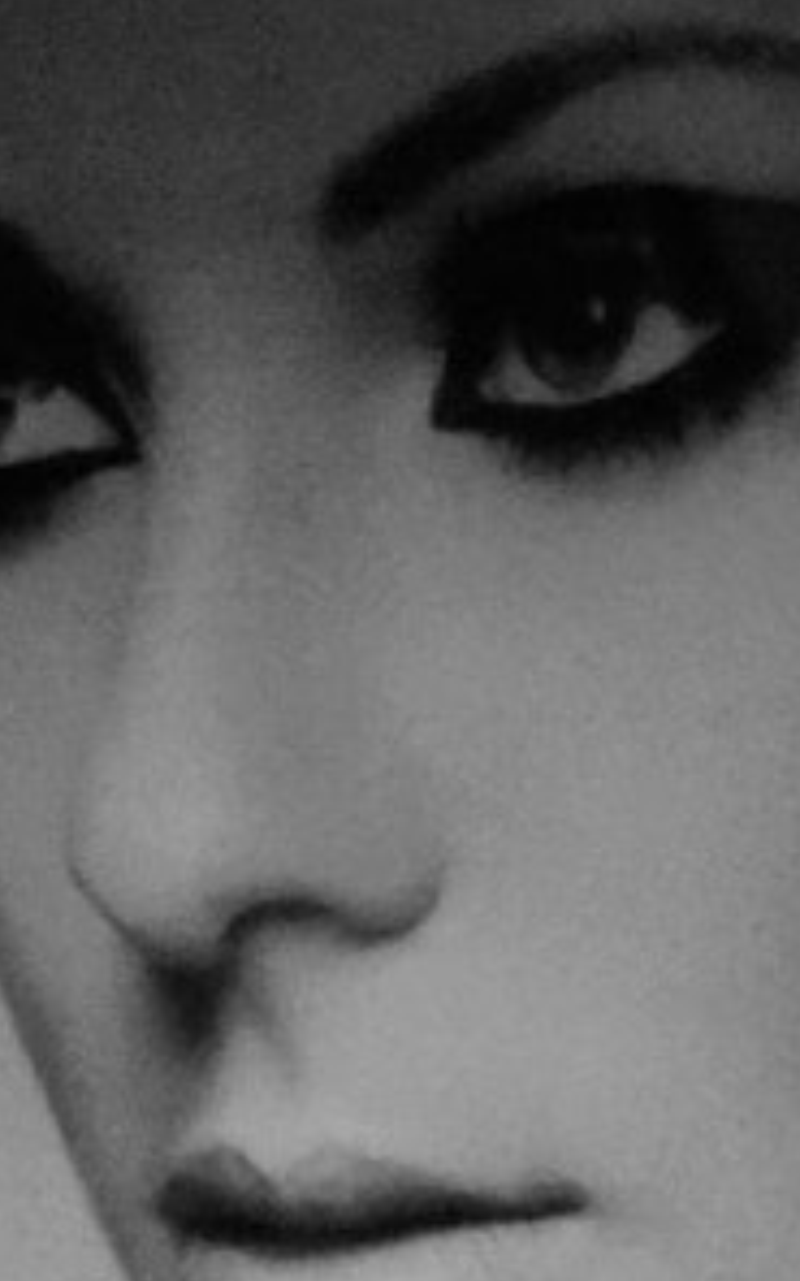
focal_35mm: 661
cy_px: 2294
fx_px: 23058
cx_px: -1336
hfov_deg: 2.0
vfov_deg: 3.2
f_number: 22
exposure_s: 1/200
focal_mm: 120
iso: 7200
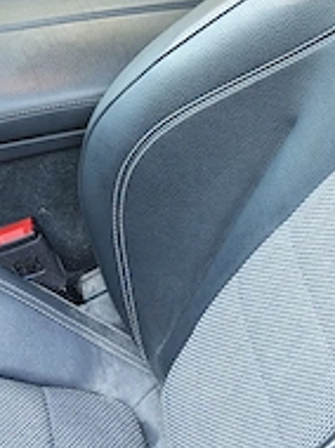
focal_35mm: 97
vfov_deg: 19.8
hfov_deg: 14.9
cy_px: 35
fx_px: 1254
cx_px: -9
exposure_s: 1/100
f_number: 1.67
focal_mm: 6.62
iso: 125
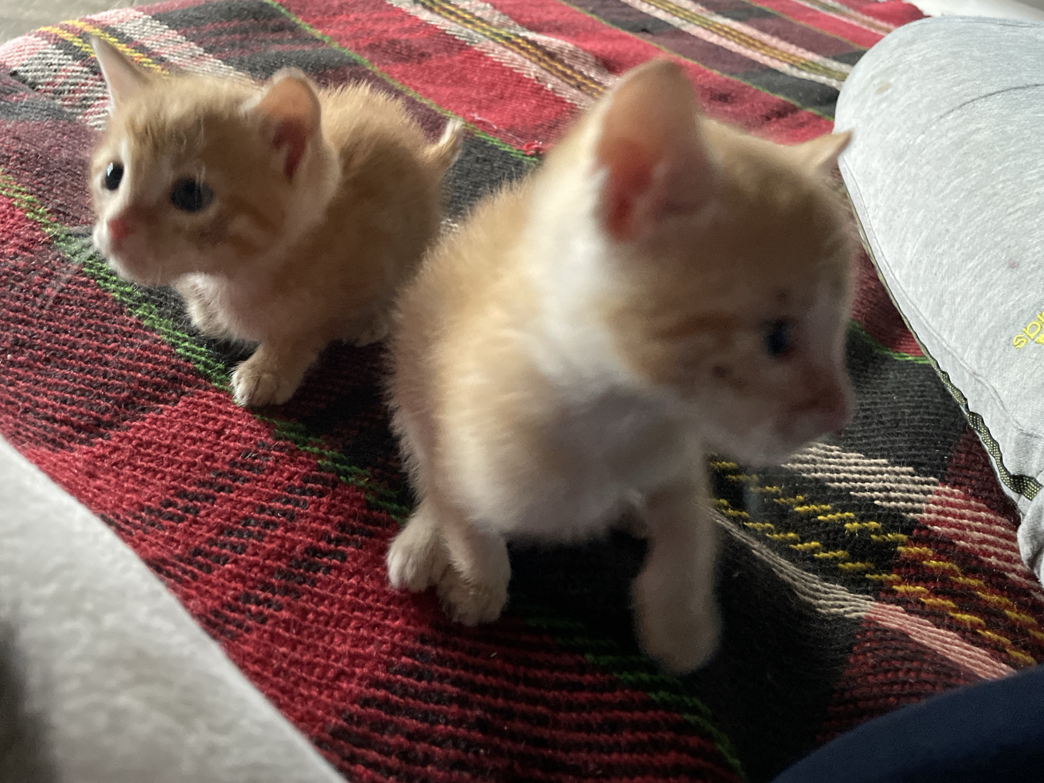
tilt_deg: -37.3
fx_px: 845
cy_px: 366
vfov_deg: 49.7
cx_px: 504
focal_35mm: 28
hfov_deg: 63.4
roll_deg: -16.1
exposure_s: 1/30
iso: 800
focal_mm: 4.2
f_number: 1.6
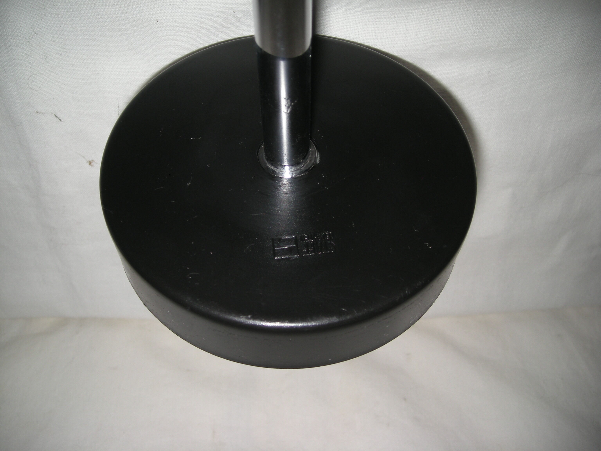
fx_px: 608
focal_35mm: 35
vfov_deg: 40.7
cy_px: 226
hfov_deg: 52.6
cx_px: 300
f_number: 5.7
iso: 50
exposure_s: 1/60
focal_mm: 5.7
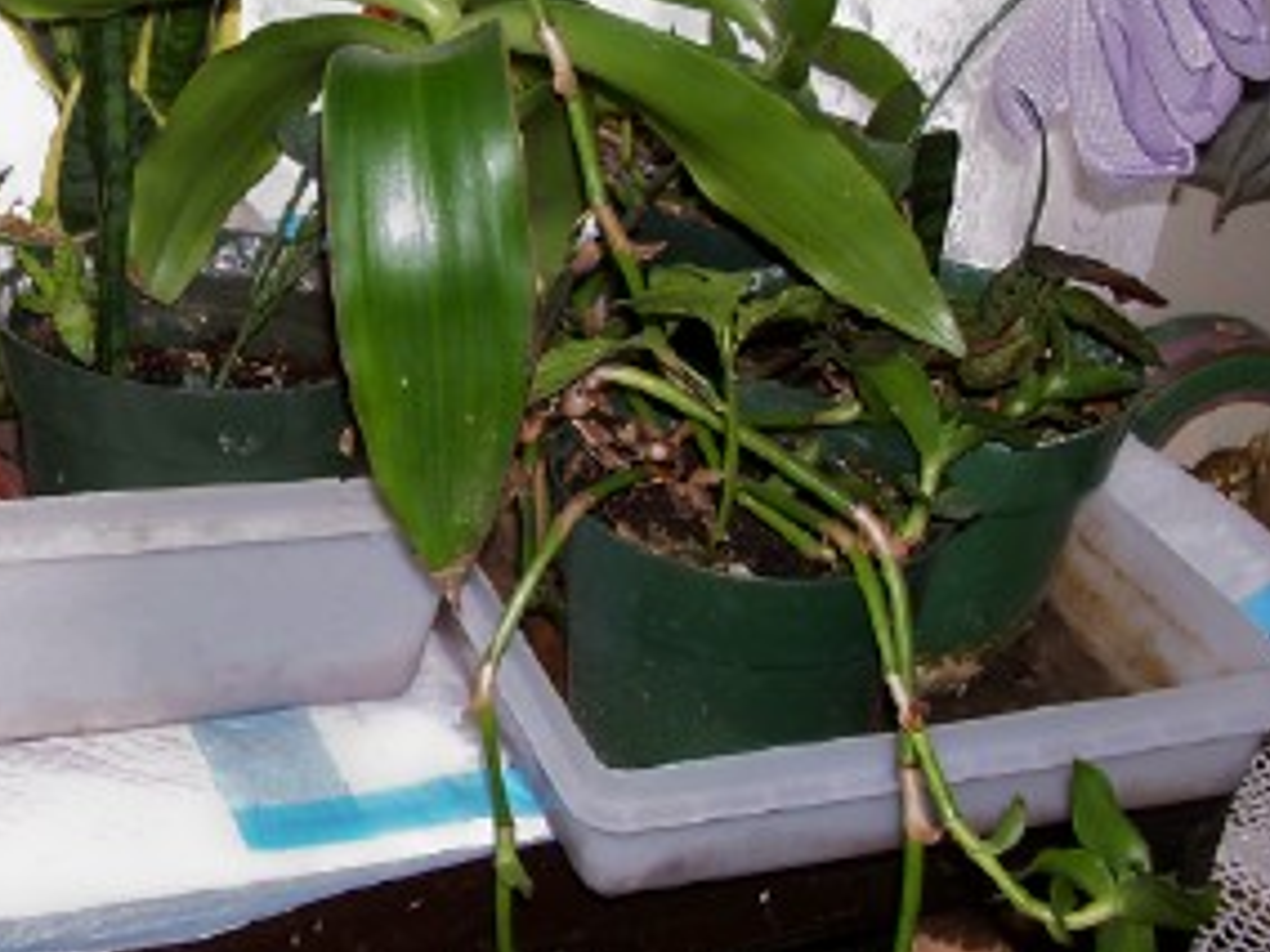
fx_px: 2311
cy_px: 340
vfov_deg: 23.2
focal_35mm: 63
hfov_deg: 29.8
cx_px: 215
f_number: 2.8
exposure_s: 1/60
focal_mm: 6
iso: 80
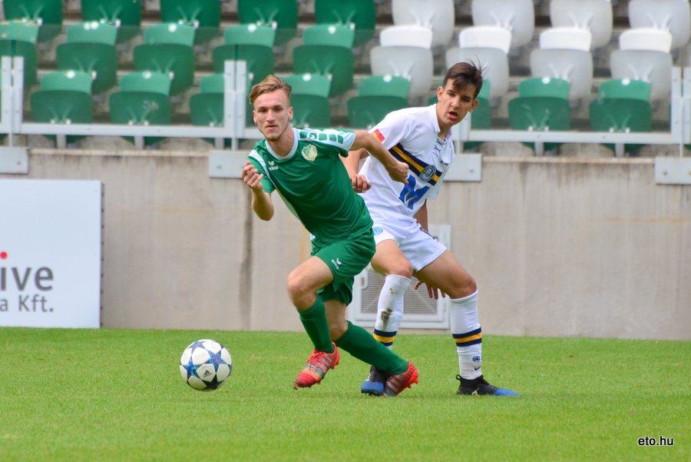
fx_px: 8641
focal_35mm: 450
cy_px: 231
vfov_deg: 3.1
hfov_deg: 4.6
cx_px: 346
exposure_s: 1/2500
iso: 1000
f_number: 6.3
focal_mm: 300
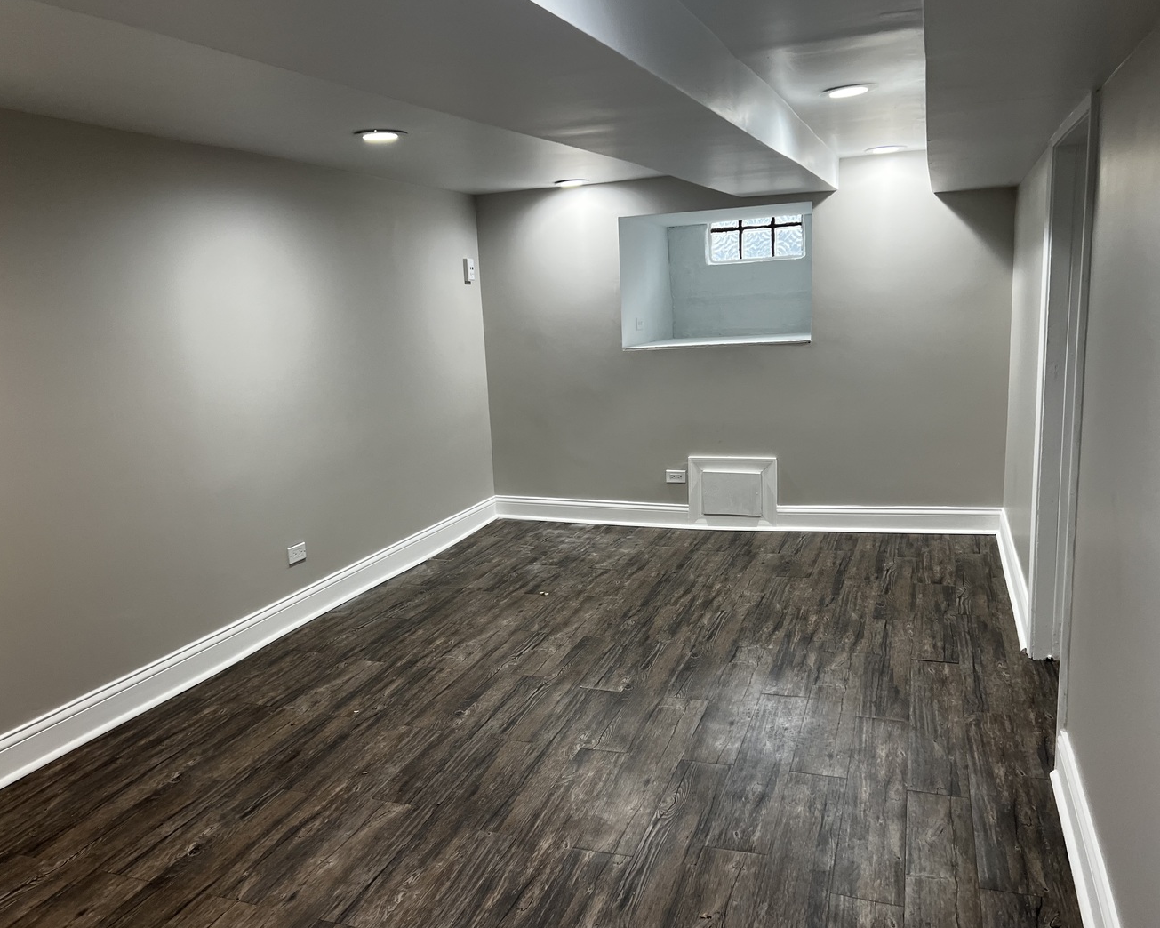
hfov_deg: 62.2
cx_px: 577
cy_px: 471
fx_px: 961
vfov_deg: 51.5
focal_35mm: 28
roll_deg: +3.0
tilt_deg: -10.8
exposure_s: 1/113
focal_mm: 5.7
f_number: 1.5
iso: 125
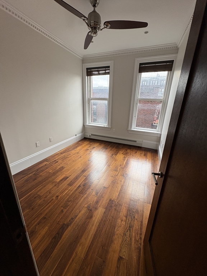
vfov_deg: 102.1
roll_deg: -2.1
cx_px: 104
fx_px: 112
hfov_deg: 85.7
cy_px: 138
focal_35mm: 14
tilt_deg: -19.8
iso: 40
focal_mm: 2.22
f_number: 2.2
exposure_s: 1/226
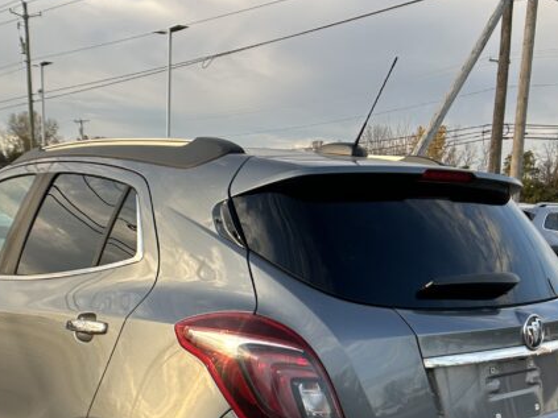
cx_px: 239
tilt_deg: -13.0
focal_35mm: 63
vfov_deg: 22.9
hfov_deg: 30.7
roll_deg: -0.8
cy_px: 345
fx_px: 1015
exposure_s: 1/887
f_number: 1.5
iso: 50
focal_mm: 5.7
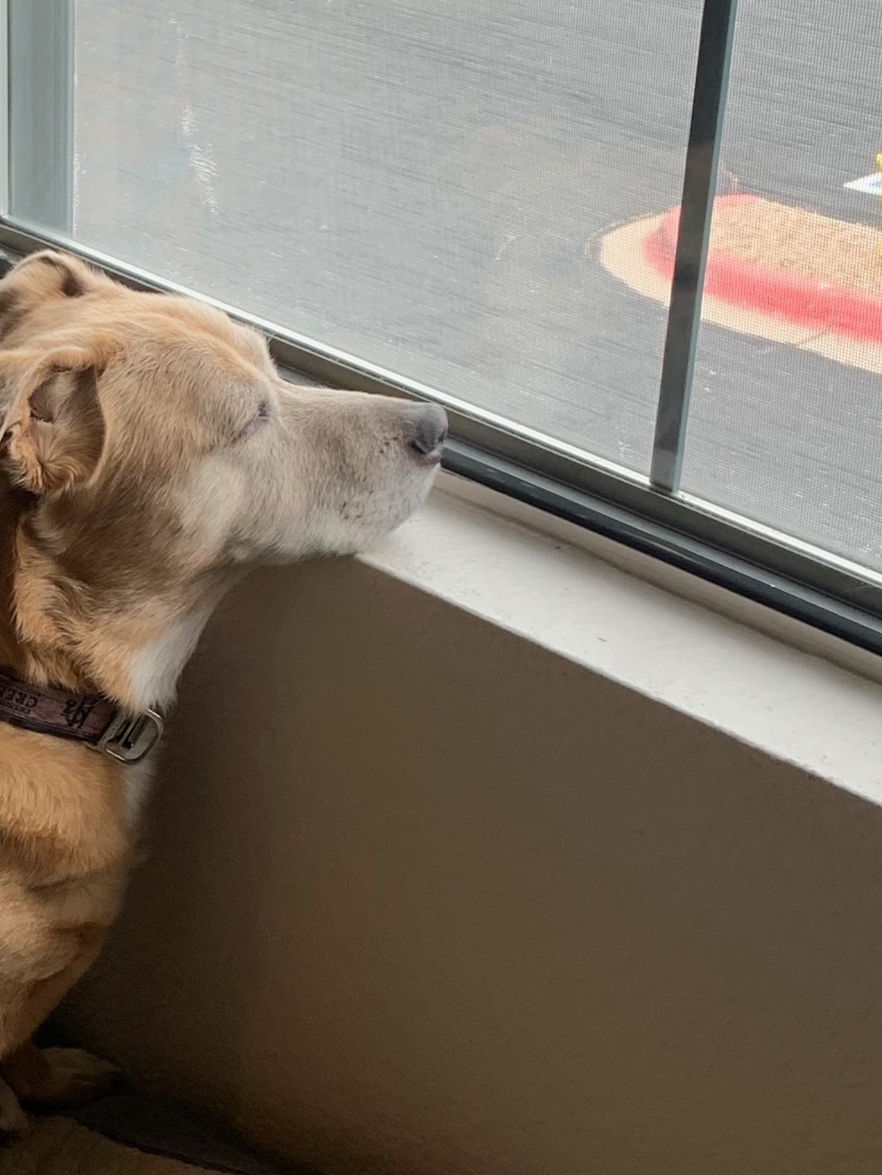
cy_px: 735
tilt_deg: -26.7
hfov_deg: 17.5
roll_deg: +2.7
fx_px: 2717
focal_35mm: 80
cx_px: -213
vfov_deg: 24.3
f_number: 1.8
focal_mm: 4.25
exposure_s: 1/98
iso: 64
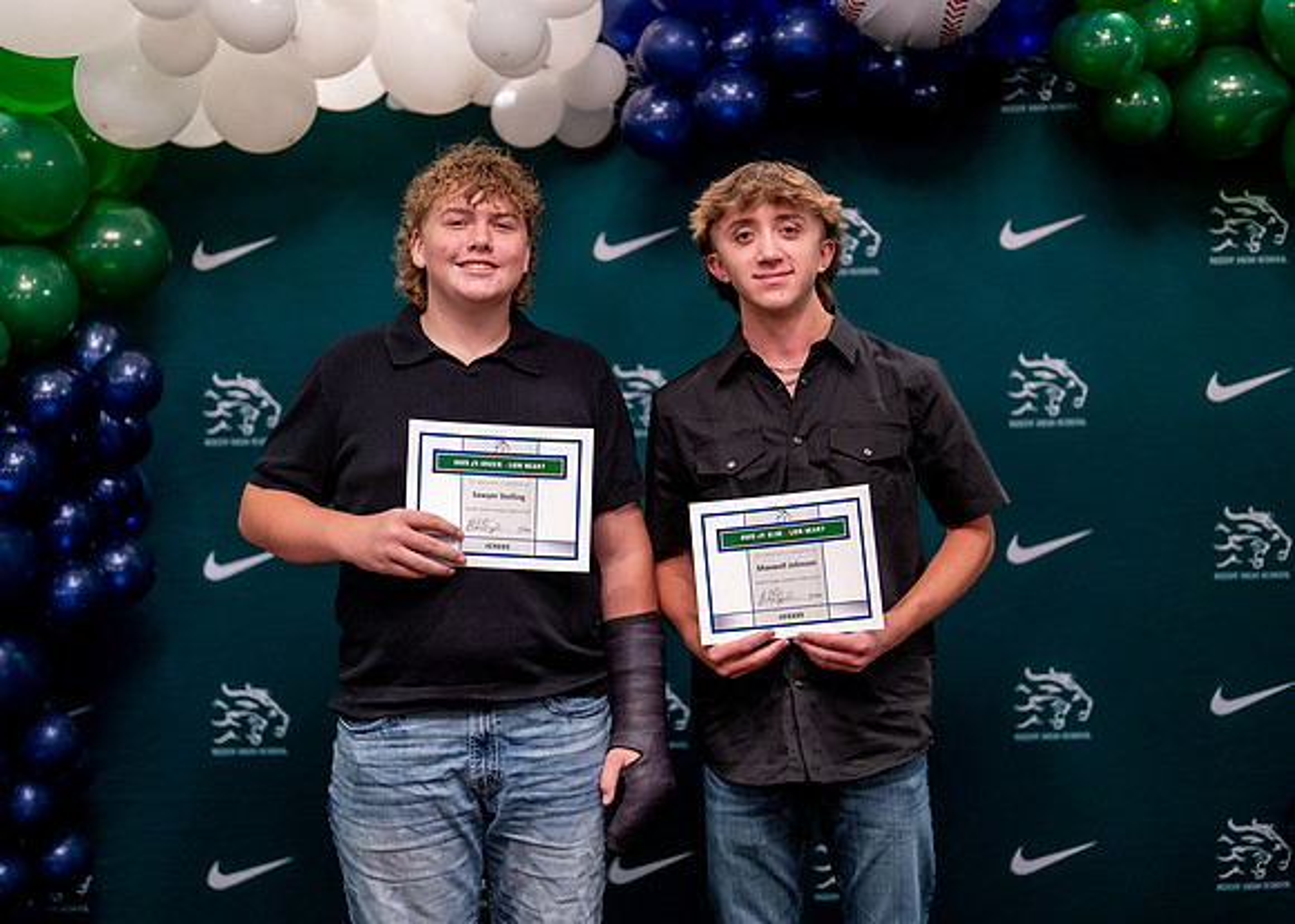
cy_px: 462
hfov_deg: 35.9
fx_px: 1996
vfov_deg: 26.1
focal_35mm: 54
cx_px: 648
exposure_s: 1/320
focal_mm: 50
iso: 800
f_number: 1.2
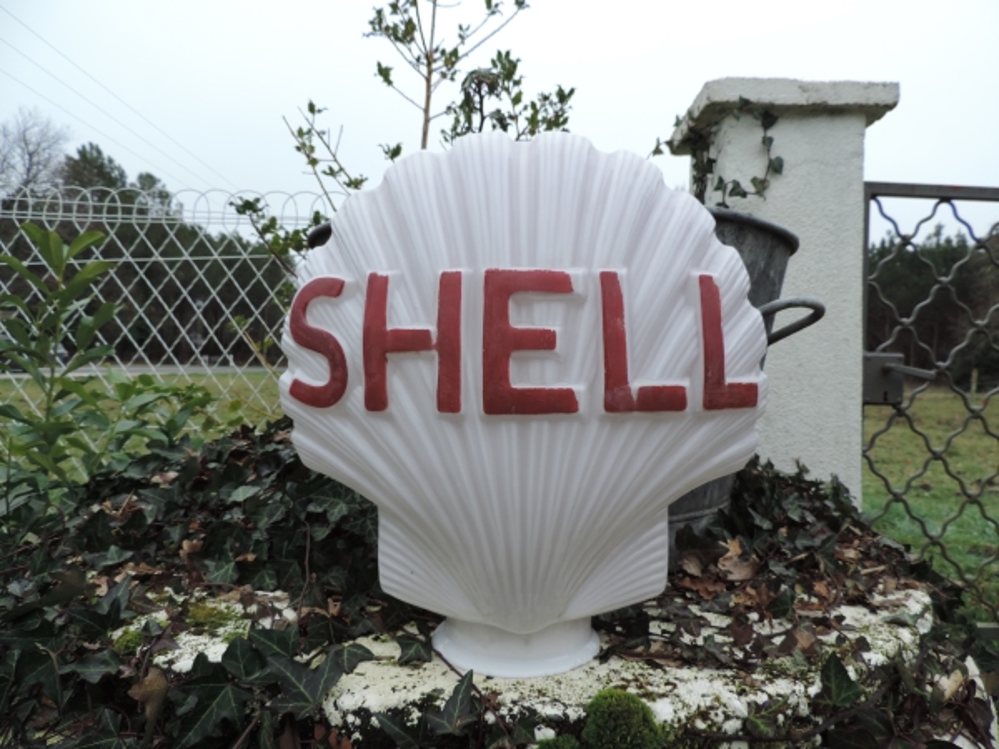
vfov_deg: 56.8
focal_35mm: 24
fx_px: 693
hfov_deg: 71.6
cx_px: 500
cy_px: 374
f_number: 3
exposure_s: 1/200
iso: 80
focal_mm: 4.3
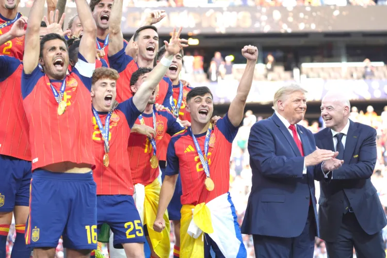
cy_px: 129
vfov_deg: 6.9
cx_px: 194
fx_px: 2150
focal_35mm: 200
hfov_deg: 10.3
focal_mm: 200
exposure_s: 1/1000
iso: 1000
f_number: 6.3
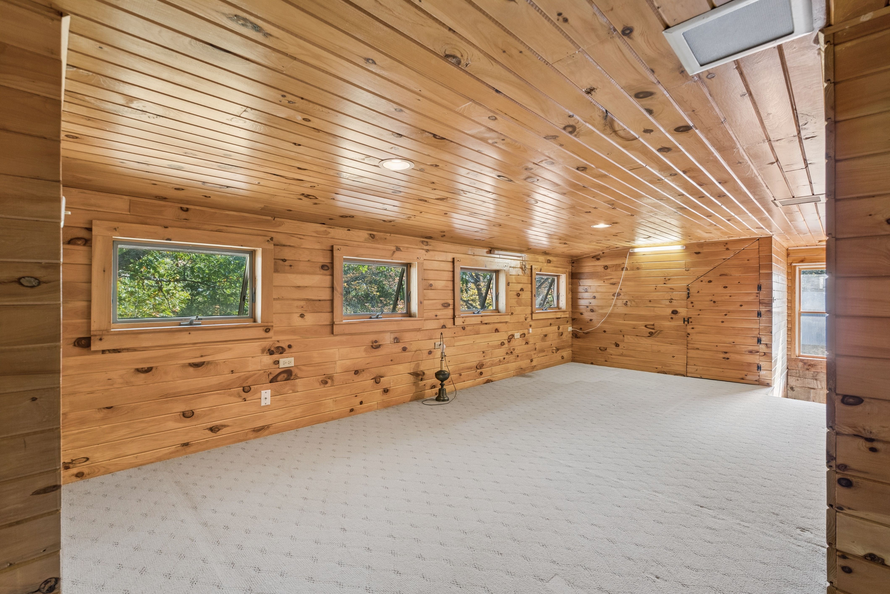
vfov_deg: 72.1
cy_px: 297
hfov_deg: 95.0
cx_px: 445
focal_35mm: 16
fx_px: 408
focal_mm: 16.5
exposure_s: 1/15
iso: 320
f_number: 7.1
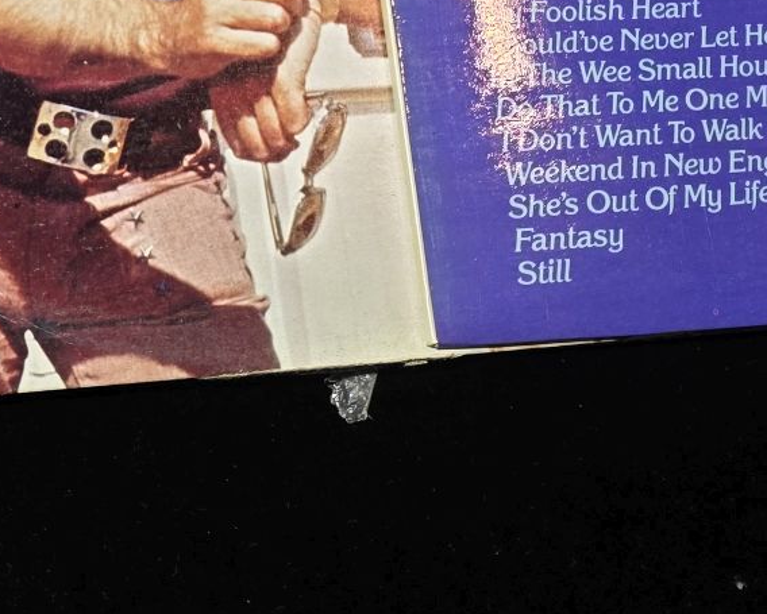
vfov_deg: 18.3
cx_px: 142
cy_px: -152
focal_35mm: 79
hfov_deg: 23.7
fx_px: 1794
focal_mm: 6.3
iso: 50
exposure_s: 1/100
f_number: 1.7
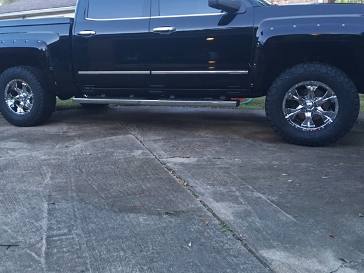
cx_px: 161
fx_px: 347
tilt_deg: -8.4
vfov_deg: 42.9
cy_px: 120
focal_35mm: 33
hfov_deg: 55.2
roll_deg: +3.3
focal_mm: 4.15
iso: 80
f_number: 2.2
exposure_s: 1/10
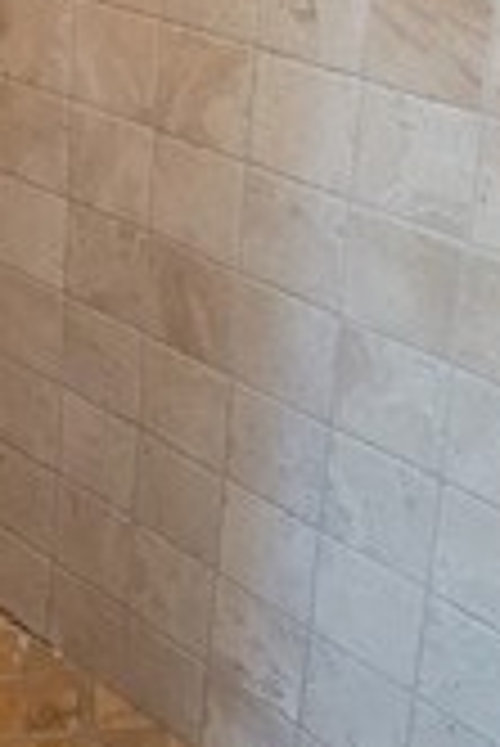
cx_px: 207
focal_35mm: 52
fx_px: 1081
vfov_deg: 33.8
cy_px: -50
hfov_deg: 26.0
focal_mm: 2.2
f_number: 2.2
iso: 400
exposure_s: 1/40
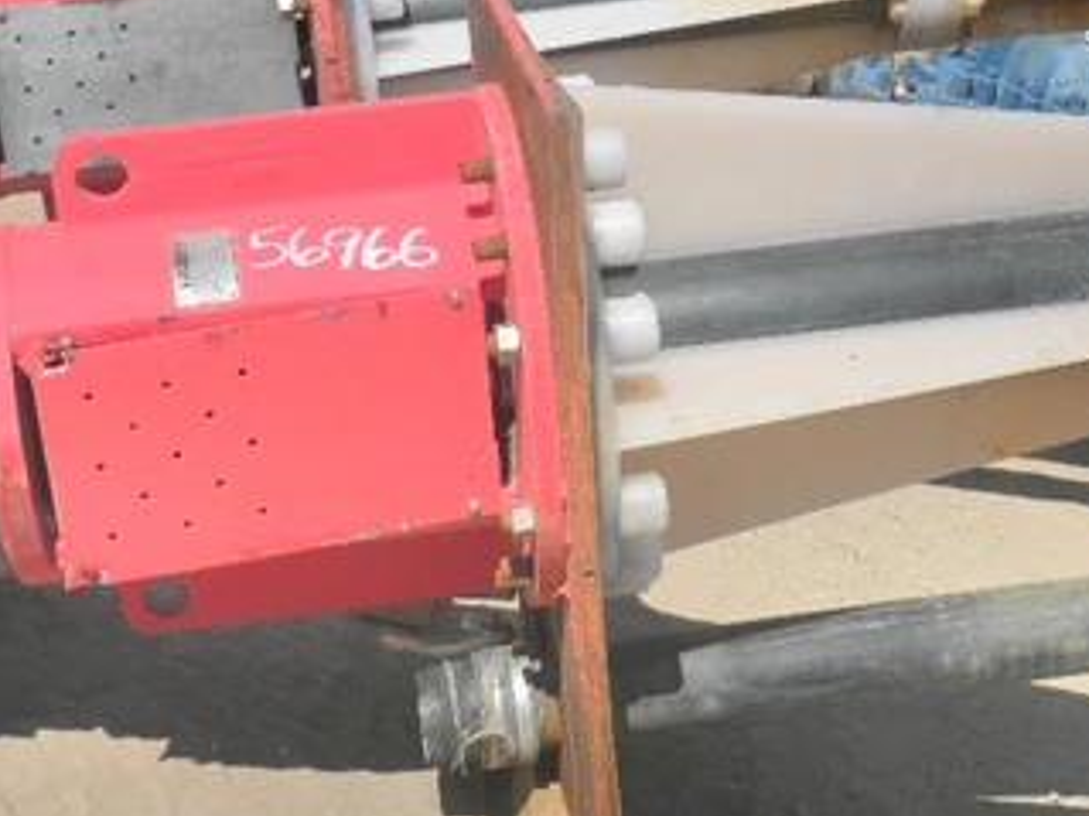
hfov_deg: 26.3
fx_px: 2327
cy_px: 454
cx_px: 457
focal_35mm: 74
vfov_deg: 19.9
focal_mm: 10.5
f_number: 10.7
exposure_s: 1/100
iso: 64
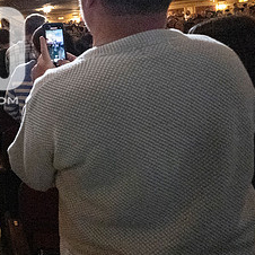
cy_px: 60
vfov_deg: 44.3
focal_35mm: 36
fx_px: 300
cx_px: -60
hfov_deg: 35.1
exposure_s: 1/400
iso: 40637
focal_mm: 16.5
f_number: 4
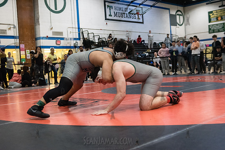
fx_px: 300
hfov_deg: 41.1
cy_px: 75
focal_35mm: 48
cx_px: 112
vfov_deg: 28.1
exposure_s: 1/500
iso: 8000
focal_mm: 48
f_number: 3.2
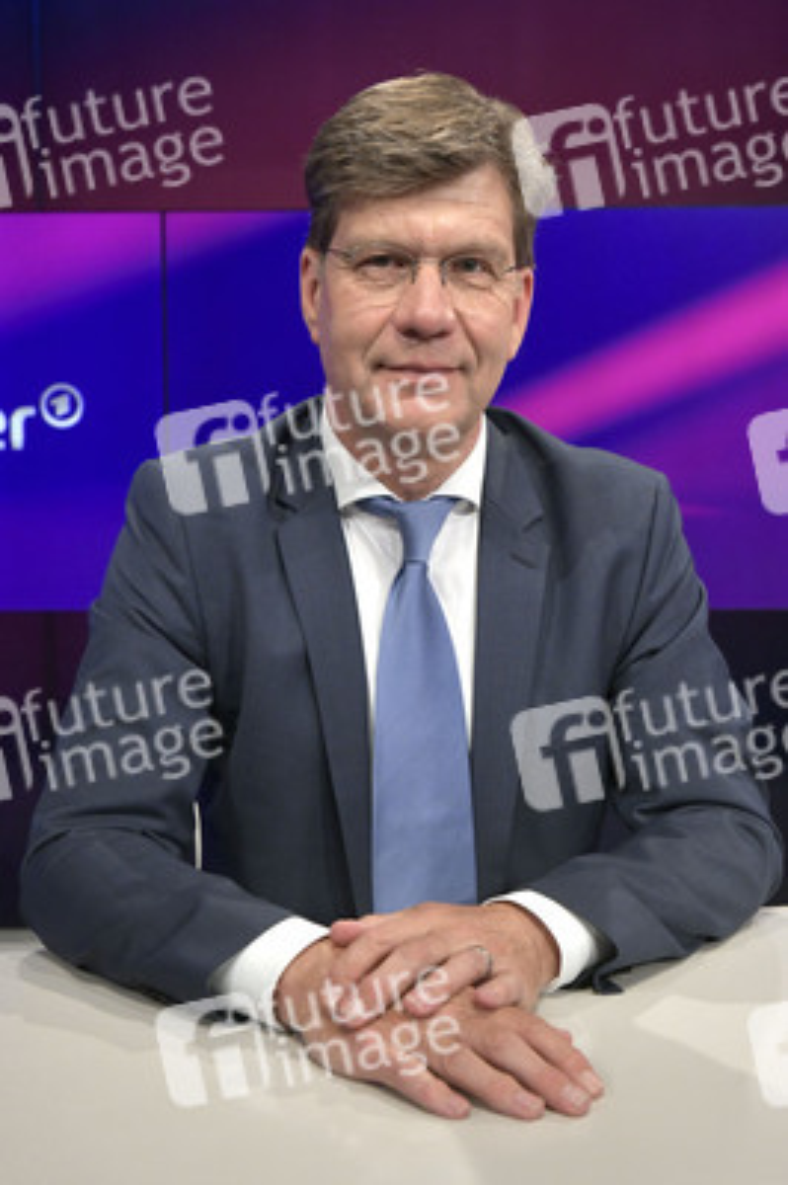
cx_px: 394
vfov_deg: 43.6
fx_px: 1480
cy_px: 592
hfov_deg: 29.8
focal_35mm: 45
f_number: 6.3
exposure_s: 1/250
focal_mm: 45
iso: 2500
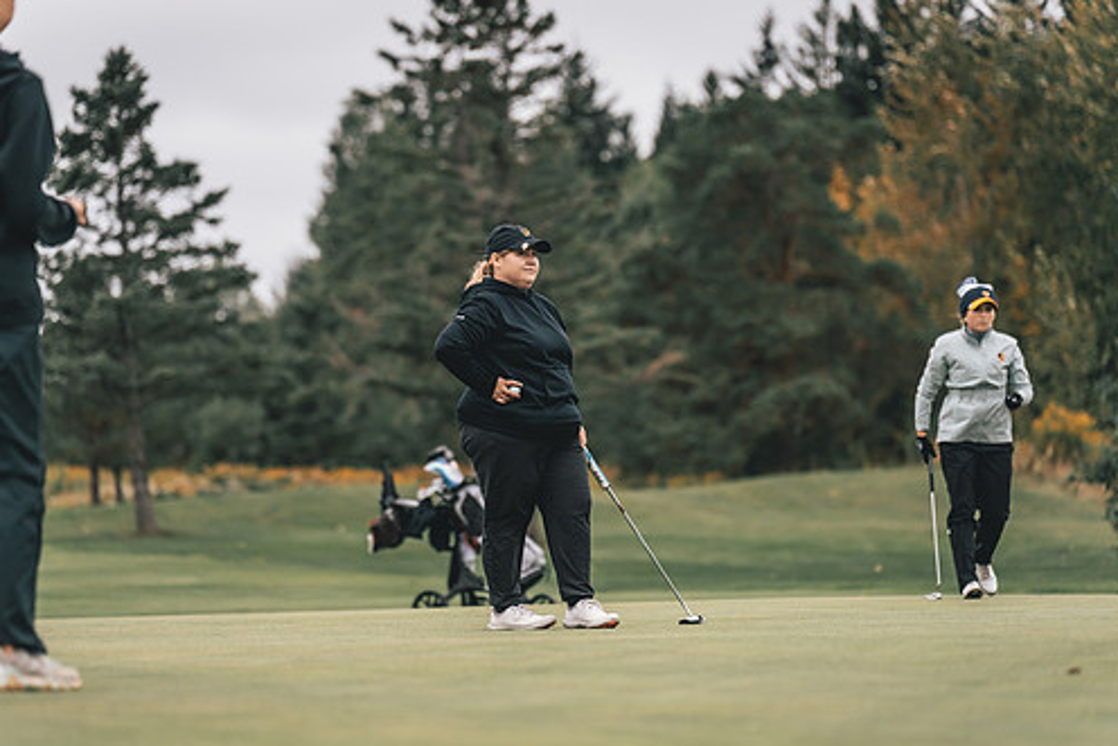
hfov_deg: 11.7
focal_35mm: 176
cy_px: 407
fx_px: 5467
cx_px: 559
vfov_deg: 7.8
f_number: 2.8
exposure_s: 1/800
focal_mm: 150
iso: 800
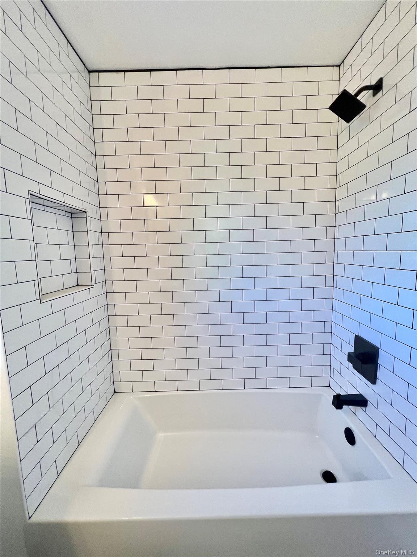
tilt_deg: -5.3
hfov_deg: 89.9
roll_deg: +1.8
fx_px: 209
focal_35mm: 13
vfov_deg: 106.2
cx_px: 208
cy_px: 278
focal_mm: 1.57
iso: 125
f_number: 1.8
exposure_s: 1/120
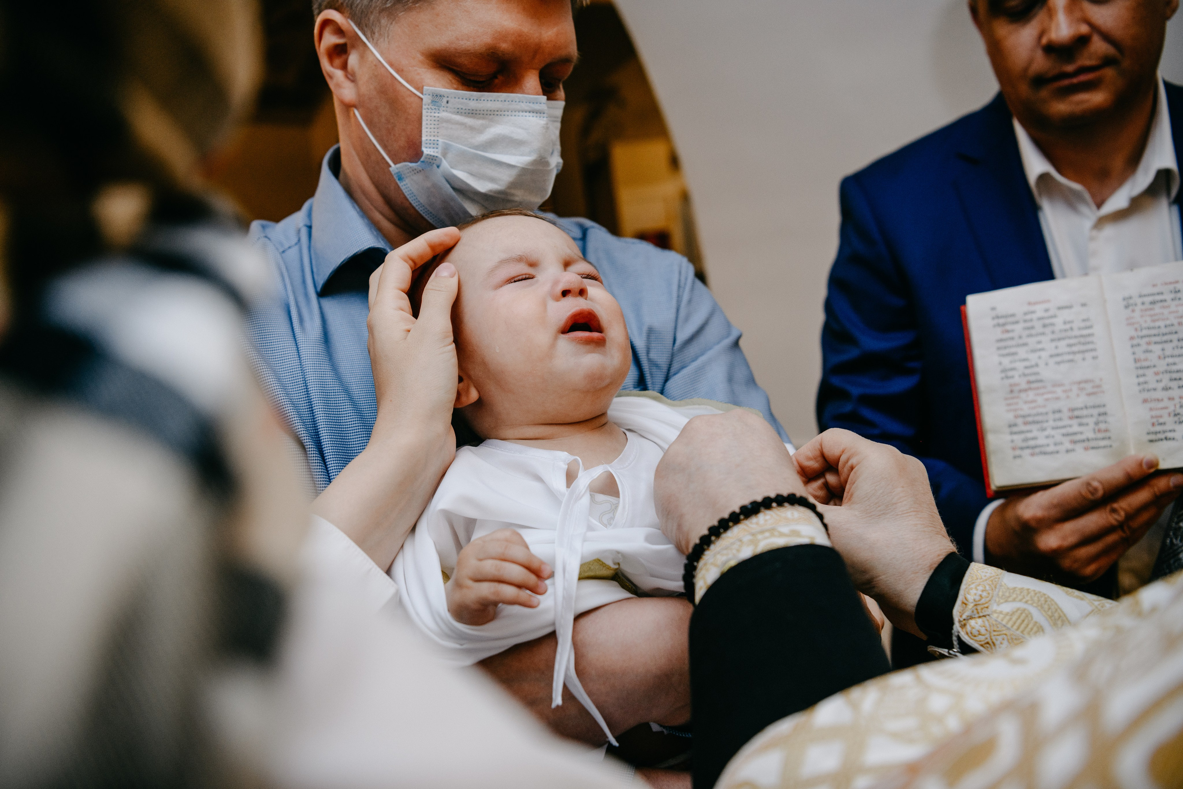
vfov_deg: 38.9
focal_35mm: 34
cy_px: 394
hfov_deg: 55.8
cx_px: 592
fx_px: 1117
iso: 500
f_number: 3.5
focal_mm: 34
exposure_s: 1/160
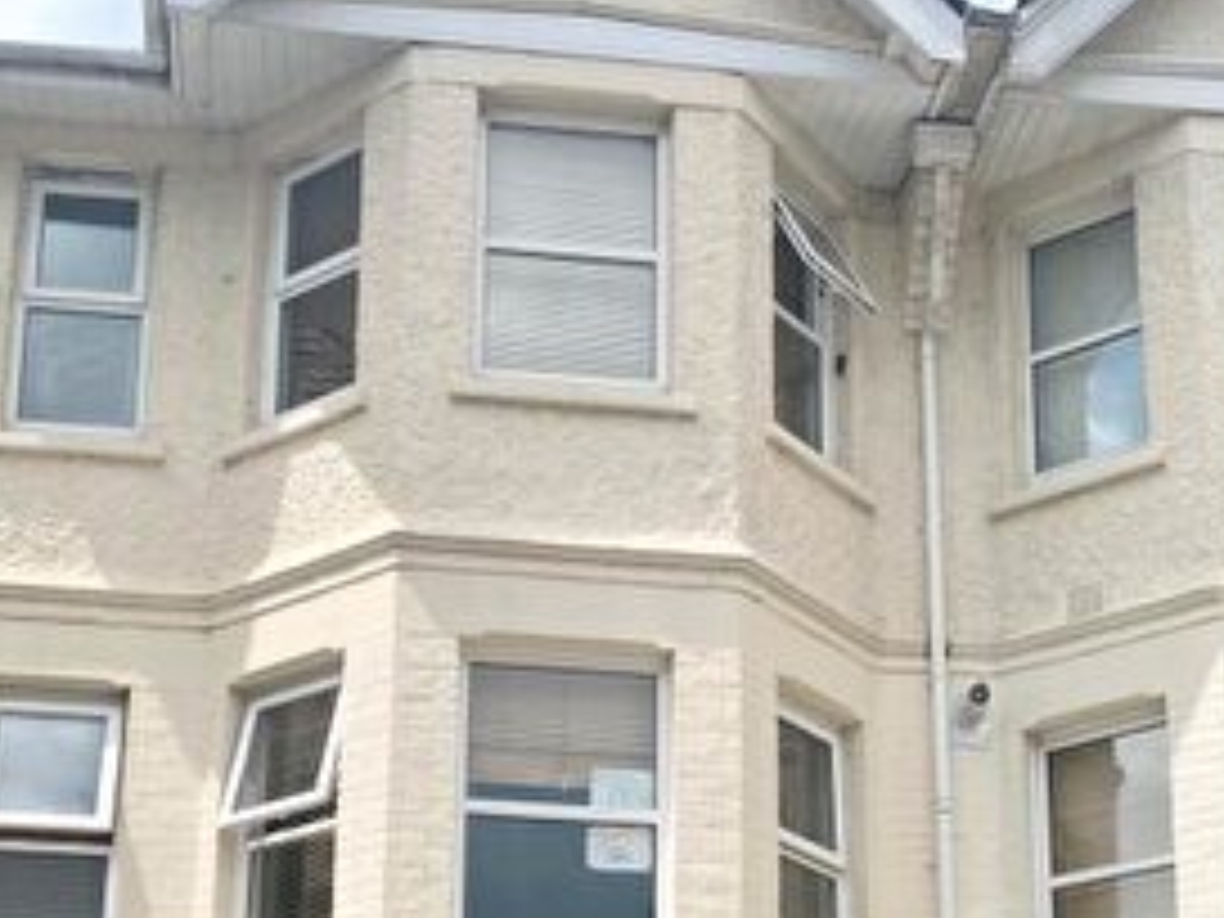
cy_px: 929
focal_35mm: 67
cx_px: 626
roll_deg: +0.1
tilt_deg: +16.4
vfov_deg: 21.1
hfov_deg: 29.0
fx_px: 2369
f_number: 1.8
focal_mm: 4.25
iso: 32
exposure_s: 1/3846
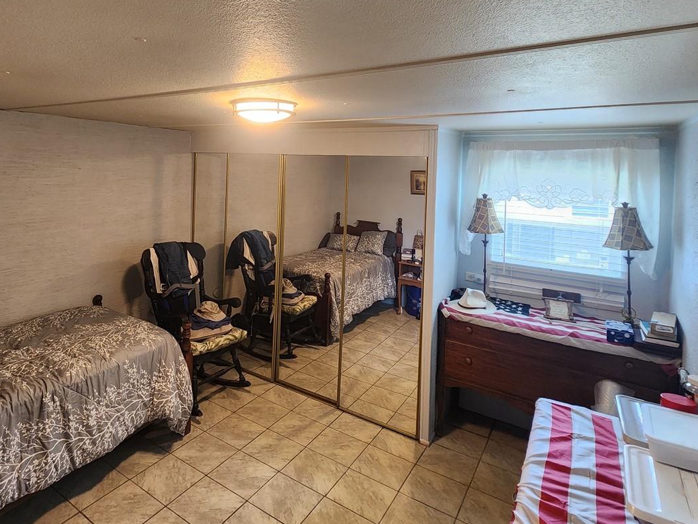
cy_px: 169
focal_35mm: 20
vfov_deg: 64.1
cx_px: 254
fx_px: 403
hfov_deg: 79.9
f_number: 2.2
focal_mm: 2.2
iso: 400
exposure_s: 1/60
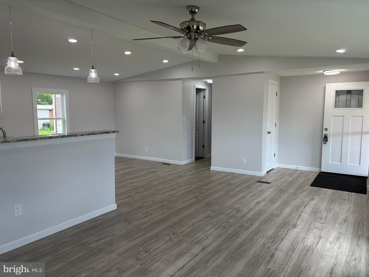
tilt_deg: -6.0
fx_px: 277
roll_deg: -1.1
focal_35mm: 26
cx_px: 184
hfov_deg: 67.3
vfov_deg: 53.1
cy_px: 138
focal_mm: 5.96
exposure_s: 1/171
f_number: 1.6
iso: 50
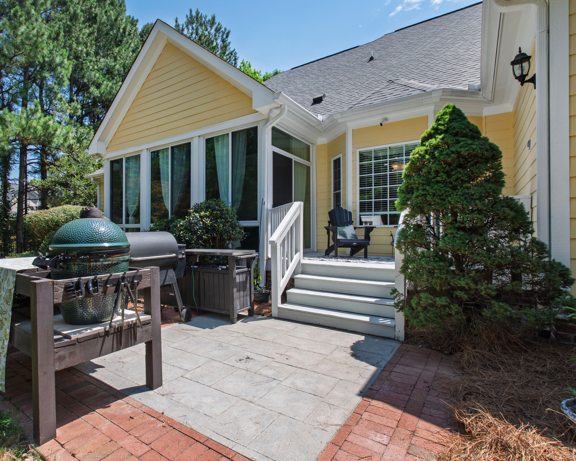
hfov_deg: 85.0
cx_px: 223
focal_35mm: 18
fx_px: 307
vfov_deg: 73.8
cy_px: 224
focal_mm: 10
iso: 100
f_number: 8
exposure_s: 1/200
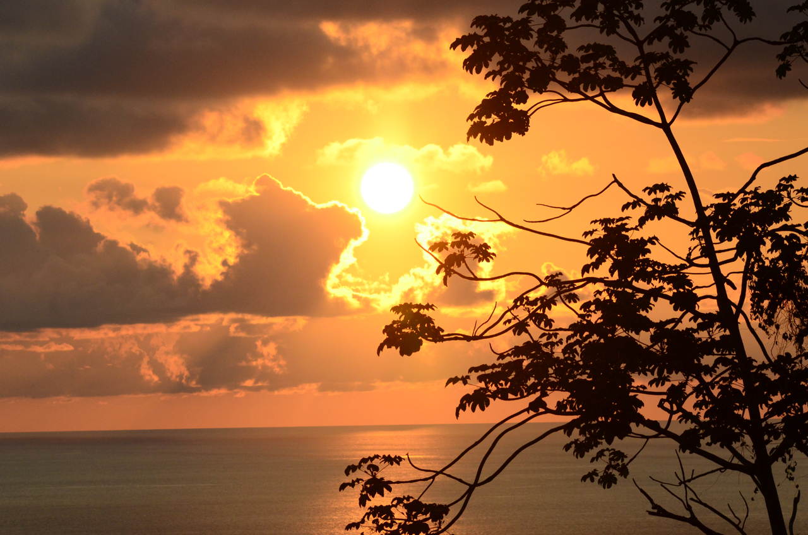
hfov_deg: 9.2
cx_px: 404
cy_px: 268
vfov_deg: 6.1
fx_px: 5040
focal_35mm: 225
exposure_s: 1/5000
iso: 1250
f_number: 9
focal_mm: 150
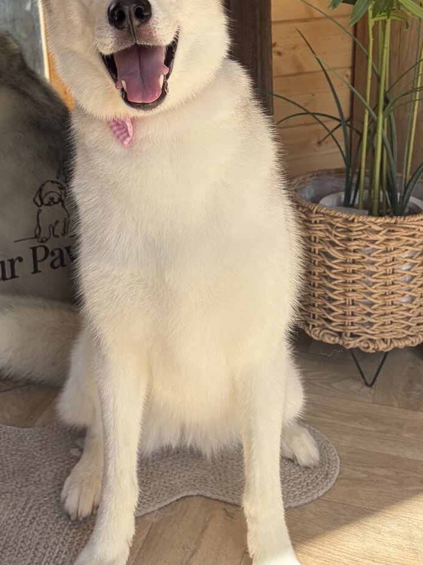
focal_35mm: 51
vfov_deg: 36.0
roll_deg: -1.0
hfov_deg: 28.5
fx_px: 831
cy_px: 98
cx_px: 163
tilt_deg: -11.2
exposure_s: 1/1016
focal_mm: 5.96
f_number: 1.6
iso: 64
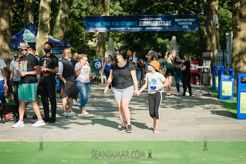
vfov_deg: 13.7
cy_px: 82
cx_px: 123
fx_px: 683
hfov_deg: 20.4
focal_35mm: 100
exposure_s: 1/2000
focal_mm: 100
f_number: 3.5
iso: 200
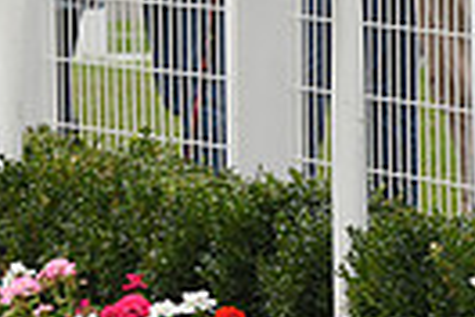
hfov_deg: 2.3
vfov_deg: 1.6
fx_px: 11597
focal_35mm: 879
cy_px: -99
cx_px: -493
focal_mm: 200
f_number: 5.6
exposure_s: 1/1600
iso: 640
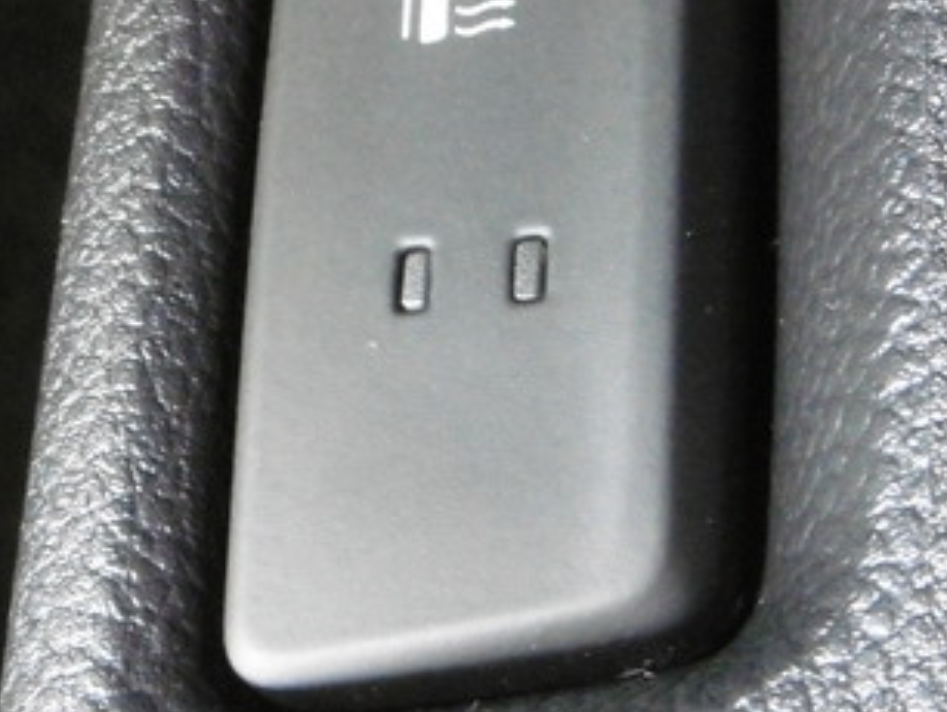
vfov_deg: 15.7
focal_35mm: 94
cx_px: 511
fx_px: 2574
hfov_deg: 20.8
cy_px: 325
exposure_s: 1/40
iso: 400
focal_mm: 4.3
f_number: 3.1
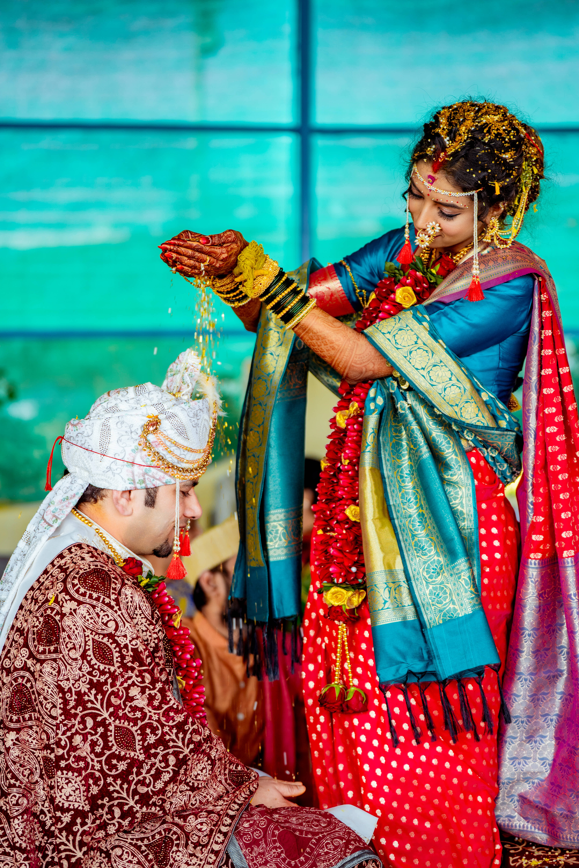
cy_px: 434
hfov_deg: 15.9
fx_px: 2075
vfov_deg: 23.6
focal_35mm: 86
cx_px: 290
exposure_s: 1/160
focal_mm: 86
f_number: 2.8
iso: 125
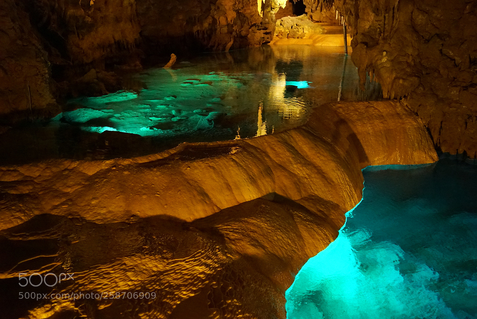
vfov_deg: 37.9
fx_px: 464
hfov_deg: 54.4
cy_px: 160
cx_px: 238
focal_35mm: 35
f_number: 4.5
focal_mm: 35
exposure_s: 1/30
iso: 25600
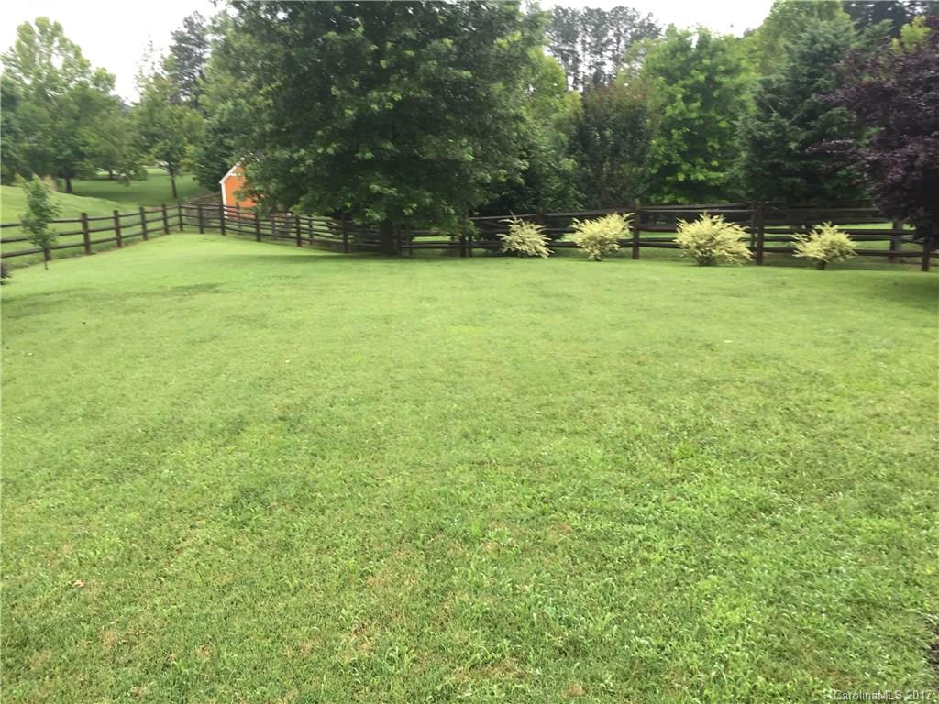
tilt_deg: -10.0
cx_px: 470
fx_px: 787
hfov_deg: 61.7
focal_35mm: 29
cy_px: 352
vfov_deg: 48.2
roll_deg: +0.6
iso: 50
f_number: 2.2
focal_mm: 4.15
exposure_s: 1/120
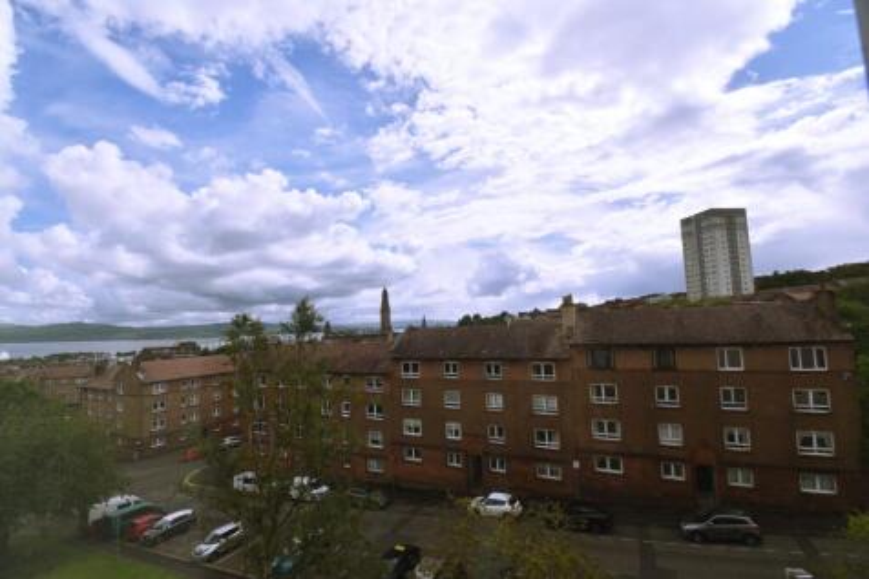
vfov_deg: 77.3
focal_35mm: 15
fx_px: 362
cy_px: 290
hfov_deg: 100.4
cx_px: 434
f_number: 10
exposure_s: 1/400
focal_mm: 10
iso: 100
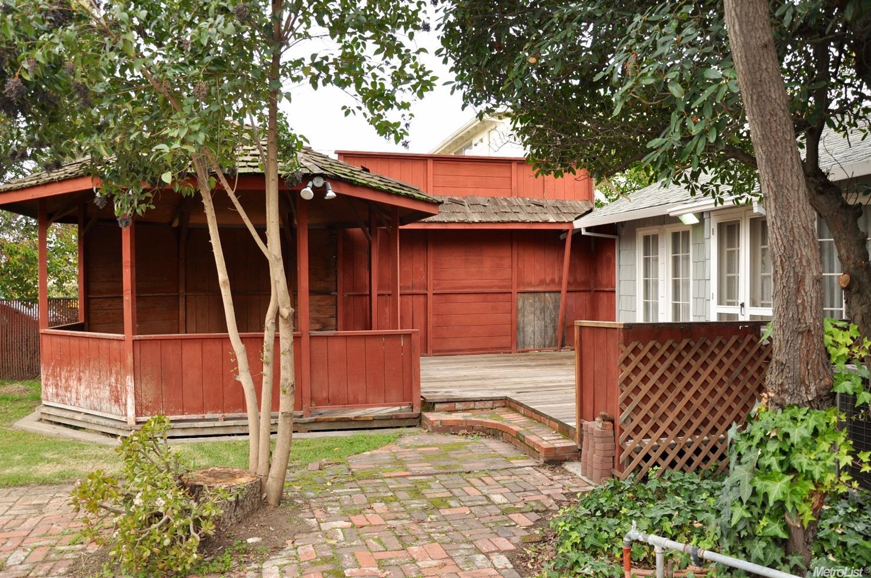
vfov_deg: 47.8
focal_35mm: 27
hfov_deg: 67.5
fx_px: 652
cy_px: 289
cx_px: 436
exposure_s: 1/125
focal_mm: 18
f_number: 6.3
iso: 320
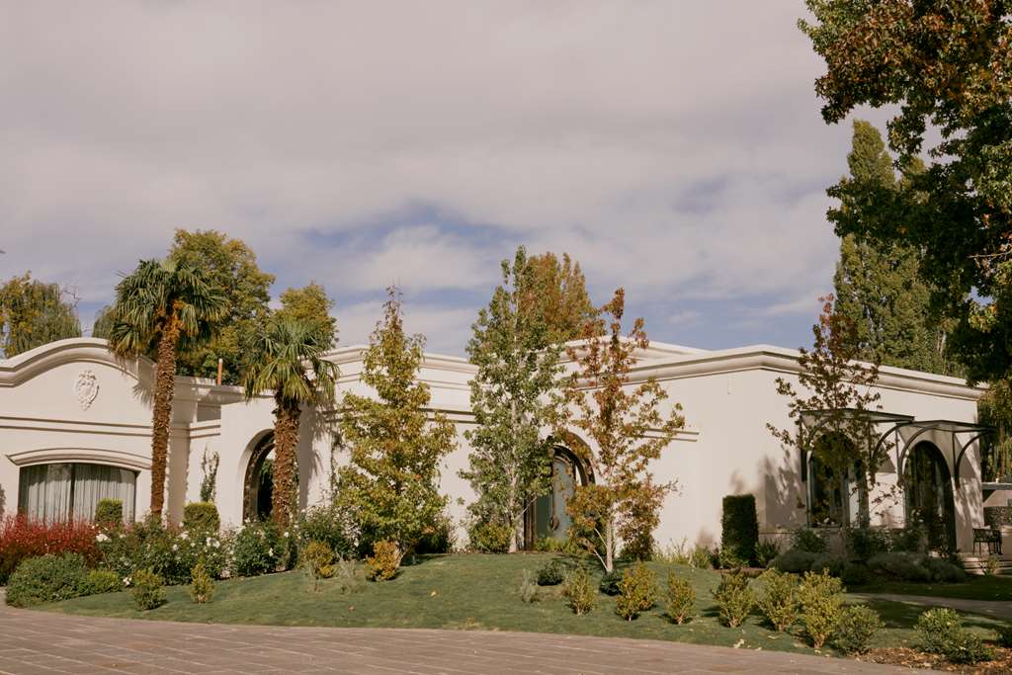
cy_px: 338
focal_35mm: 42
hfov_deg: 46.4
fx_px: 1181
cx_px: 506
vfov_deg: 31.9
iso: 200
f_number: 11
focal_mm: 28
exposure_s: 1/400
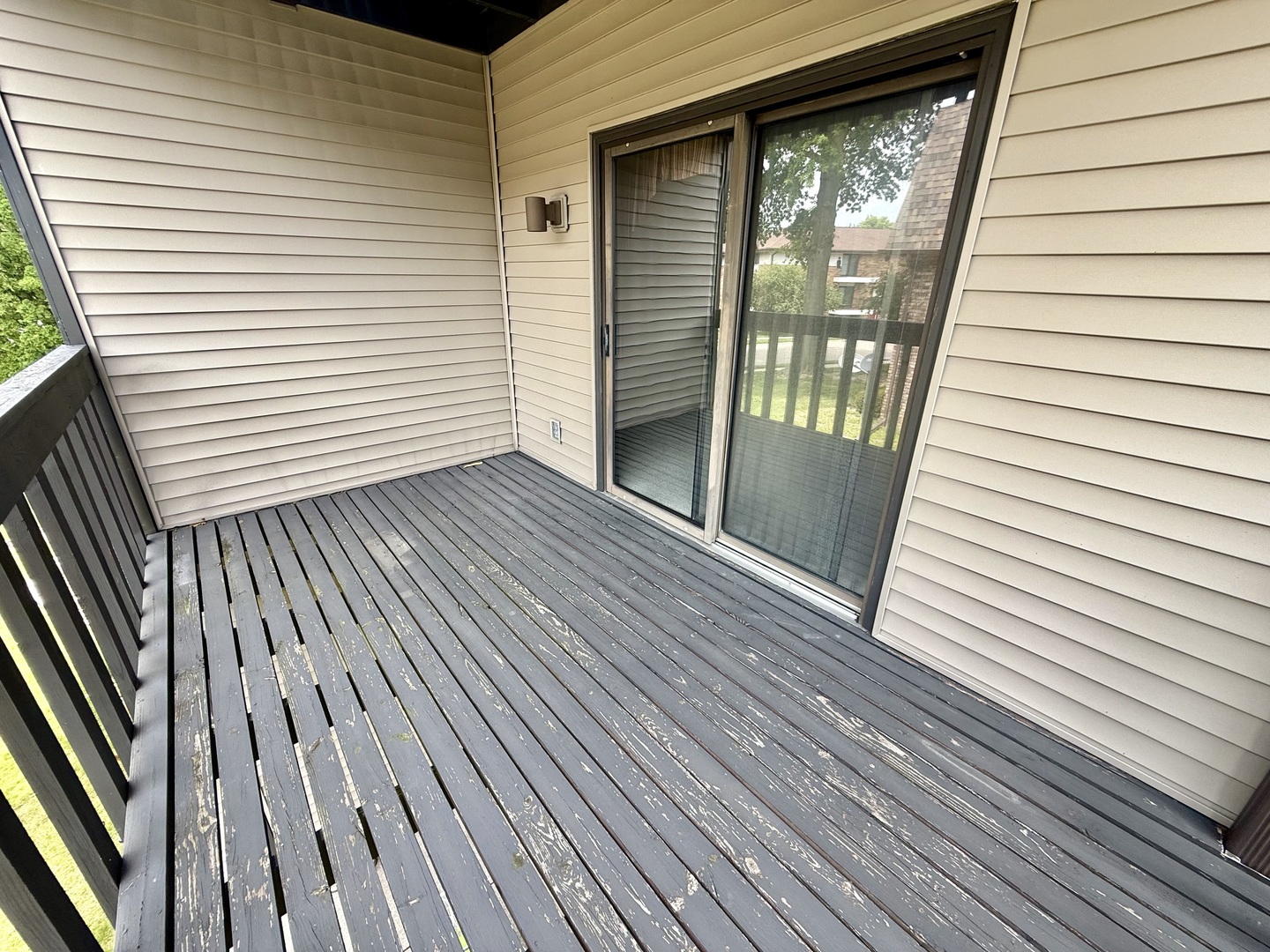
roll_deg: -0.7
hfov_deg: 102.1
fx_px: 514
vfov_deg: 85.7
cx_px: 635
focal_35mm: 14
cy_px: 476
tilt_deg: -21.3
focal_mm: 2.22
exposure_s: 1/107
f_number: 2.2
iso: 40
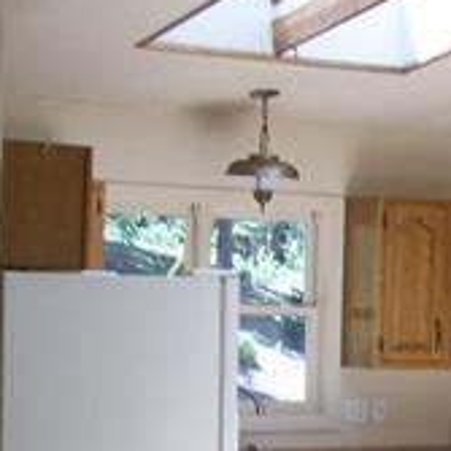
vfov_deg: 13.4
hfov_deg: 13.2
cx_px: 513
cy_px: 375
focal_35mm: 129
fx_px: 1901
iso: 64
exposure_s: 1/60
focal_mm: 6.3
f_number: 2.8
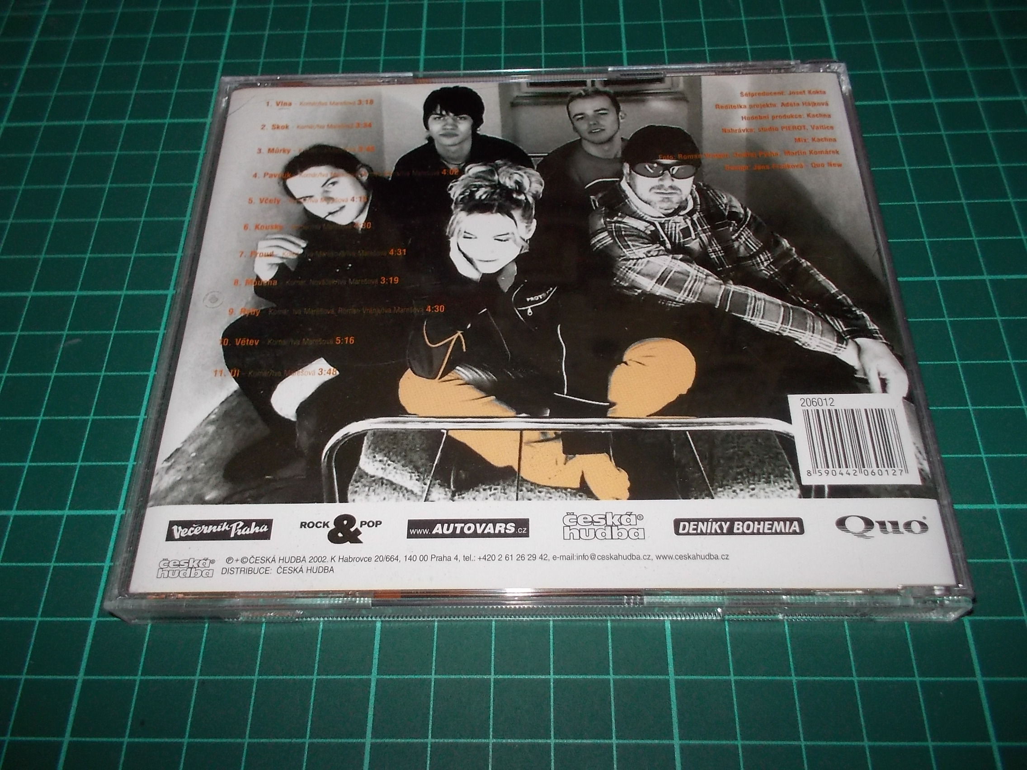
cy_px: 385
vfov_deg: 48.2
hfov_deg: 61.7
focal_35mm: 29
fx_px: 860
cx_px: 514
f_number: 3.3
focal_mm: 4.1
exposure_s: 1/30
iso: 200
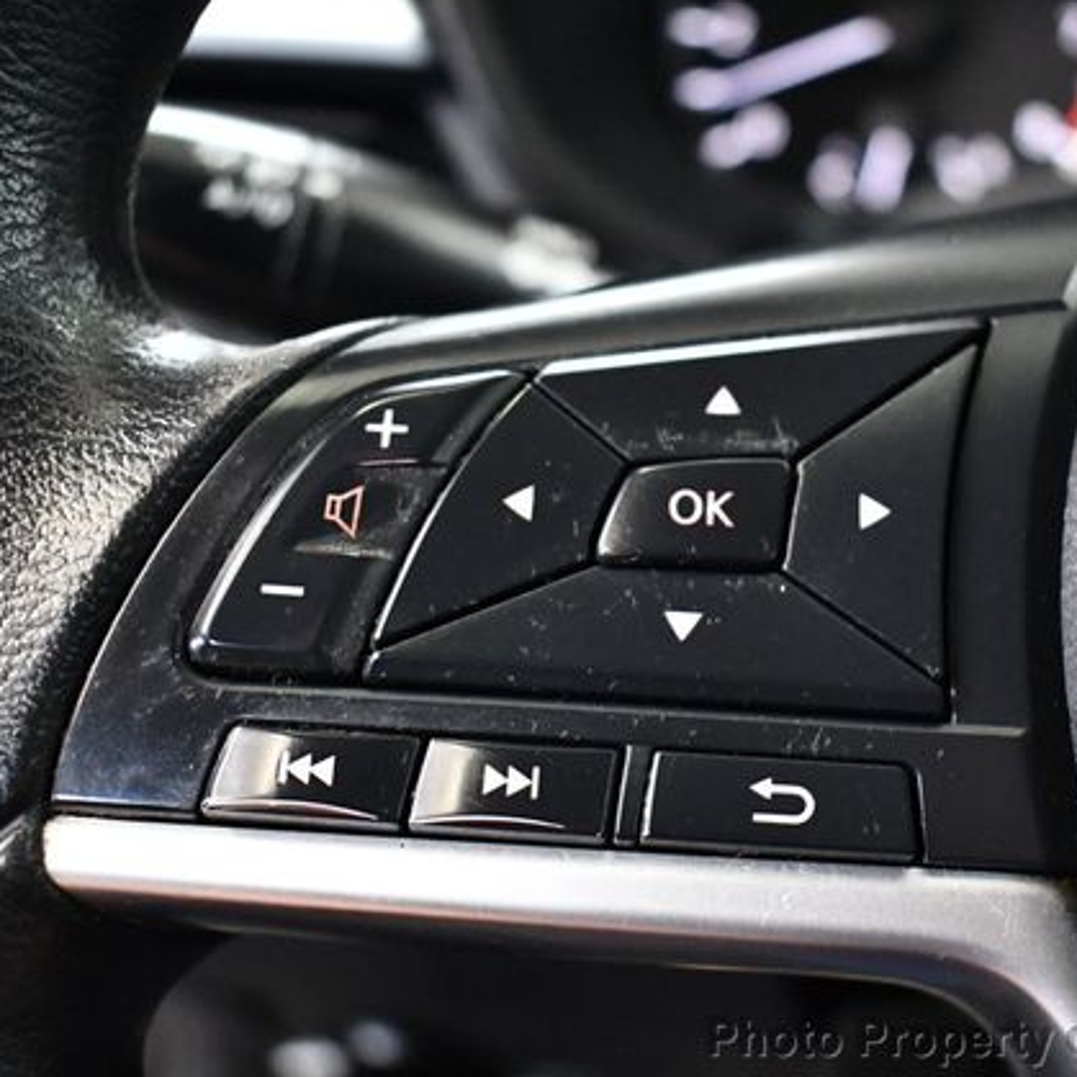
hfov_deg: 32.6
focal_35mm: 52
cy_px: 537
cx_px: 676
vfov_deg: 32.8
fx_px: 1830
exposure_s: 1/60
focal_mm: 20
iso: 5000
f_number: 3.8
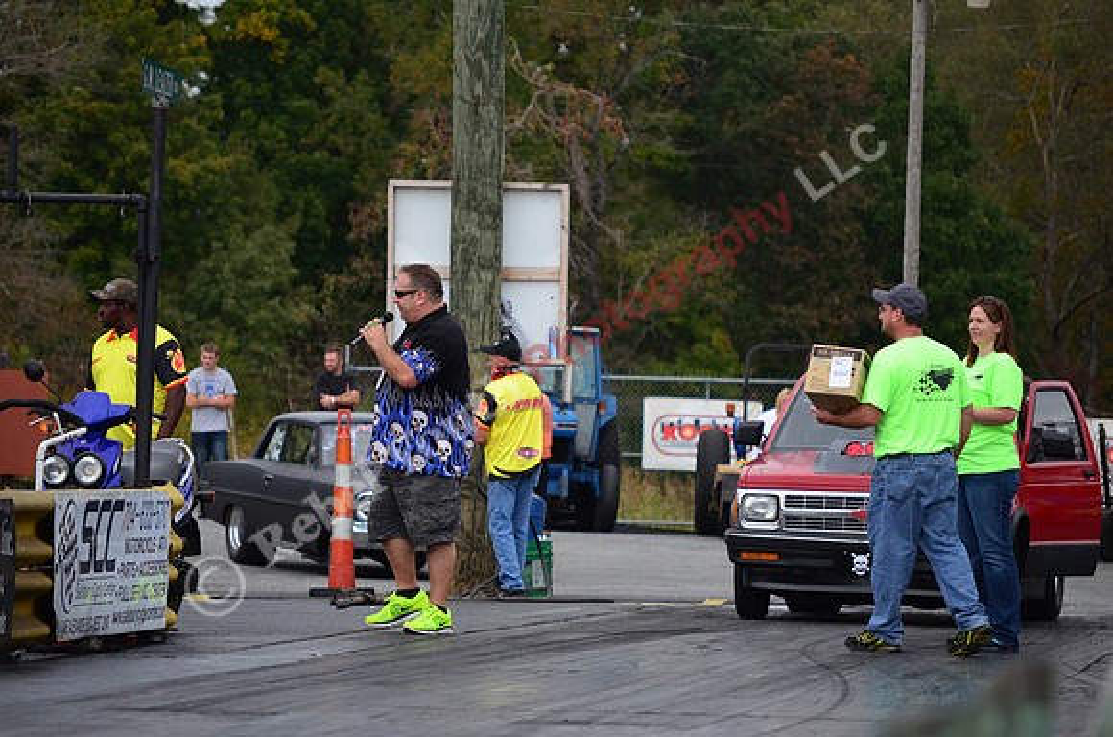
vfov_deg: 4.8
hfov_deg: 7.2
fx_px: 8792
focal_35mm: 285
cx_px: 556
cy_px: 368
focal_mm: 190
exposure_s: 1/2000
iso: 1000
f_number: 5.6
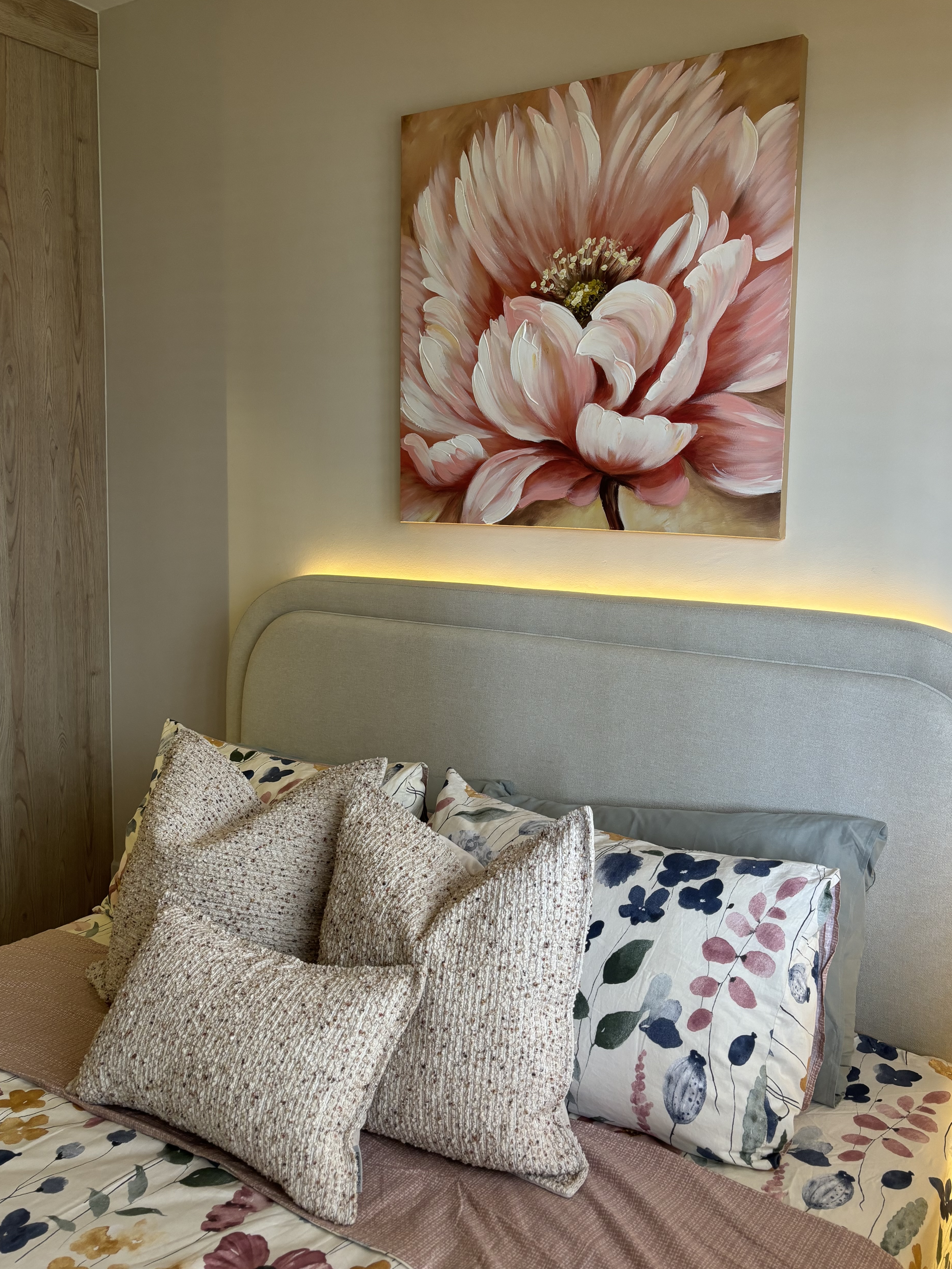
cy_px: 594
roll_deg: -1.1
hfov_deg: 46.8
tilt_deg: -6.0
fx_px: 1100
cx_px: 502
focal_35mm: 30
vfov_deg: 59.9
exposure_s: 1/76
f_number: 1.6
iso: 125
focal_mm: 5.96
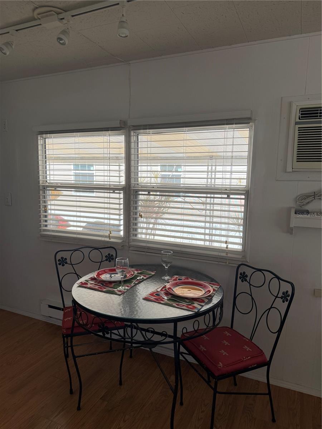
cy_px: 214
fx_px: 298
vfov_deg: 71.6
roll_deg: -2.3
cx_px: 161
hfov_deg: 56.8
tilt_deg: -8.3
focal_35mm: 24
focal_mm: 6.76
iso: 100
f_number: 1.78
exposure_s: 1/593
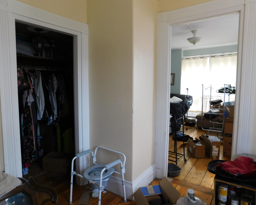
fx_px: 182
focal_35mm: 24
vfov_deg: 58.8
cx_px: 127
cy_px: 103
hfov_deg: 70.3
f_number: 3
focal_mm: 4
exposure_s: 1/60
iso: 125
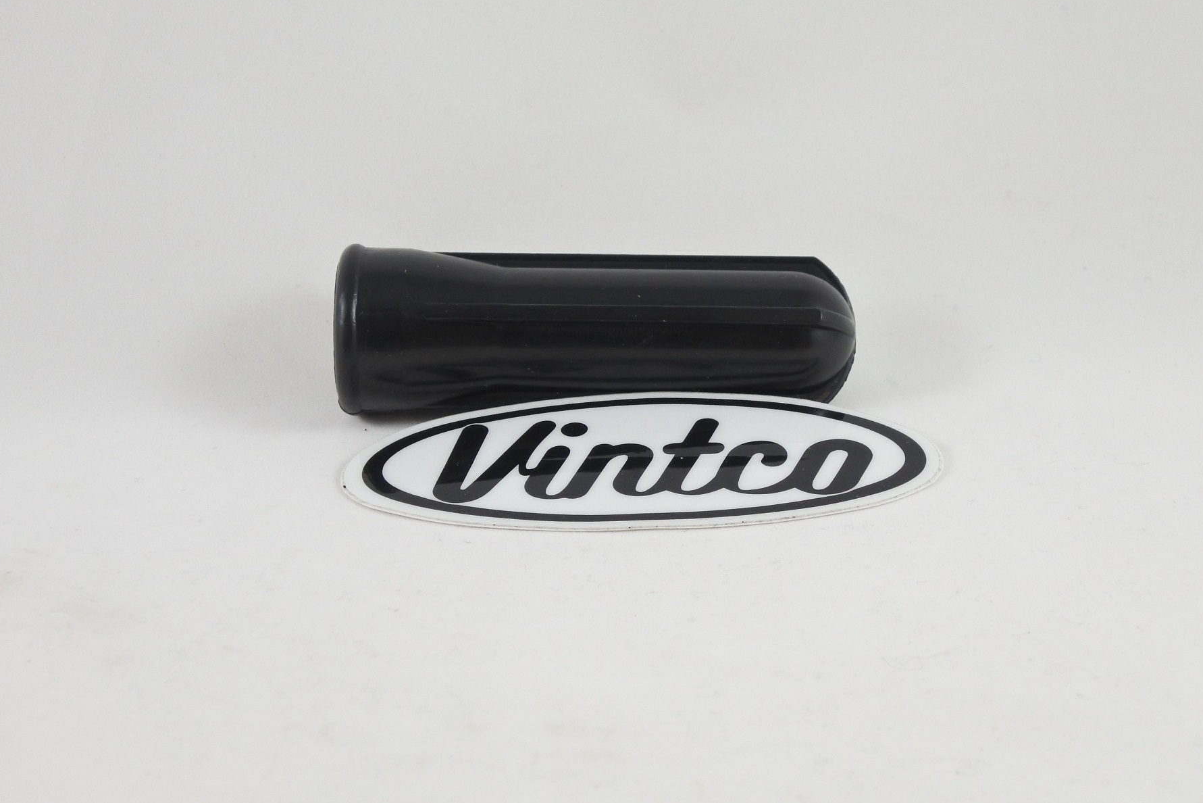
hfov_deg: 31.9
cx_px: 600
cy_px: 404
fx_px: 2105
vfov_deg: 21.6
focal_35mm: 63
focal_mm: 23.1
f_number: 5
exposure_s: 1/125
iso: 640
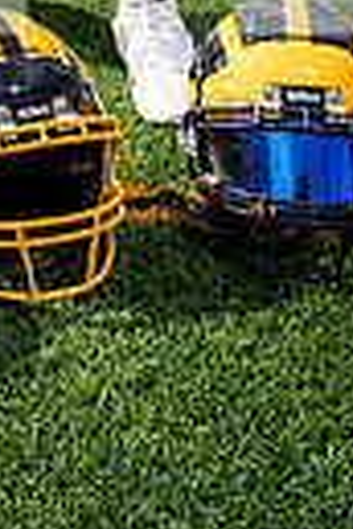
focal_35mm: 94
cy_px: -377
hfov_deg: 14.0
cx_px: -90
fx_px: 1382
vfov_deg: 18.0
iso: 125
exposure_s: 1/250
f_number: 8
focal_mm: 27
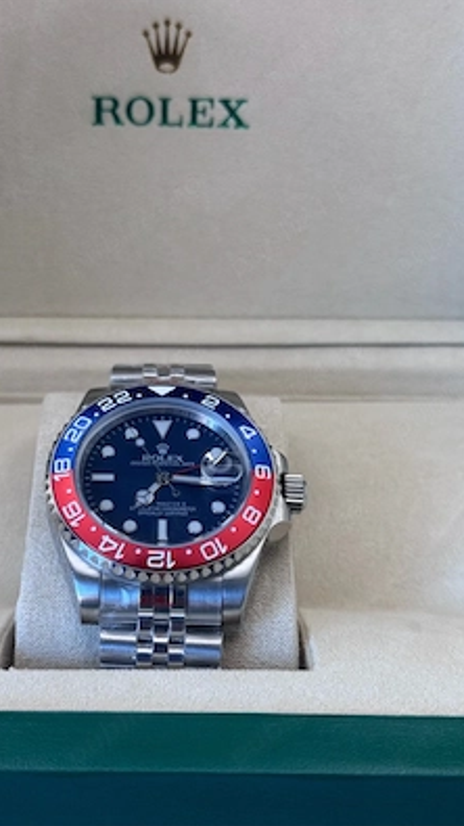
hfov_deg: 22.6
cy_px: 414
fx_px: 1160
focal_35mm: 53
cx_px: 176
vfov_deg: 39.2
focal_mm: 6.76
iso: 64
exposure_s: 1/115
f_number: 1.78
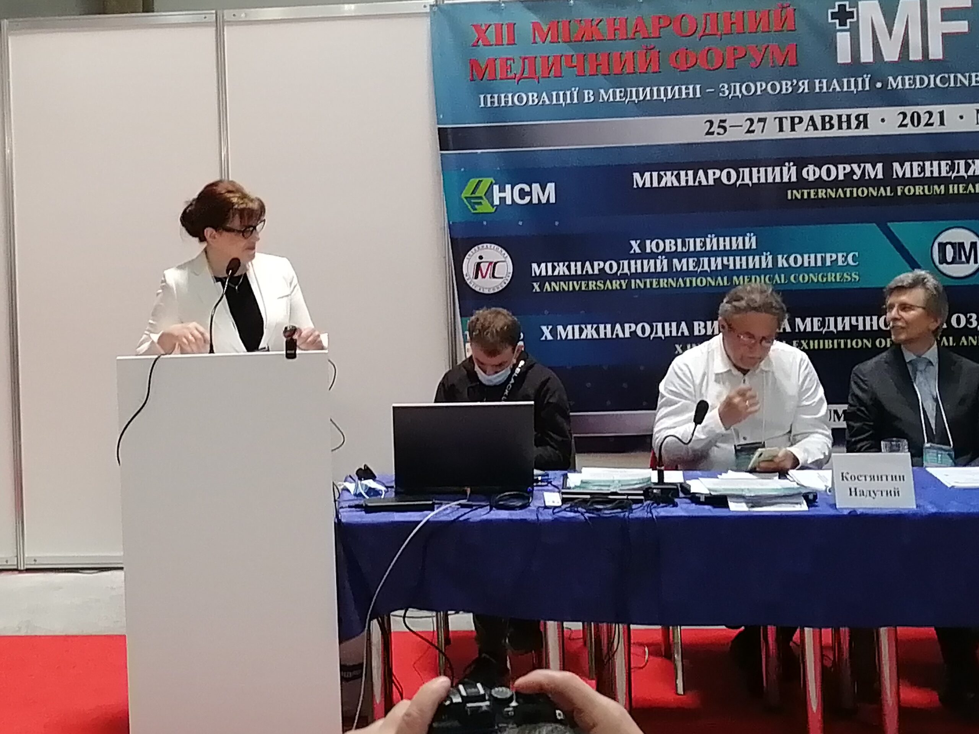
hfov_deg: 67.3
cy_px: 367
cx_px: 490
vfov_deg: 53.0
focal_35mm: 26
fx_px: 735
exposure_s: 1/100
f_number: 1.8
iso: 250
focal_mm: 3.62
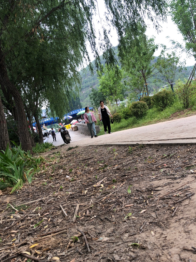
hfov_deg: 42.9
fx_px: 249
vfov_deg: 55.3
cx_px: 94
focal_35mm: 33
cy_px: 141
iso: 32
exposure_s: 1/120
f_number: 1.8
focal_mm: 4
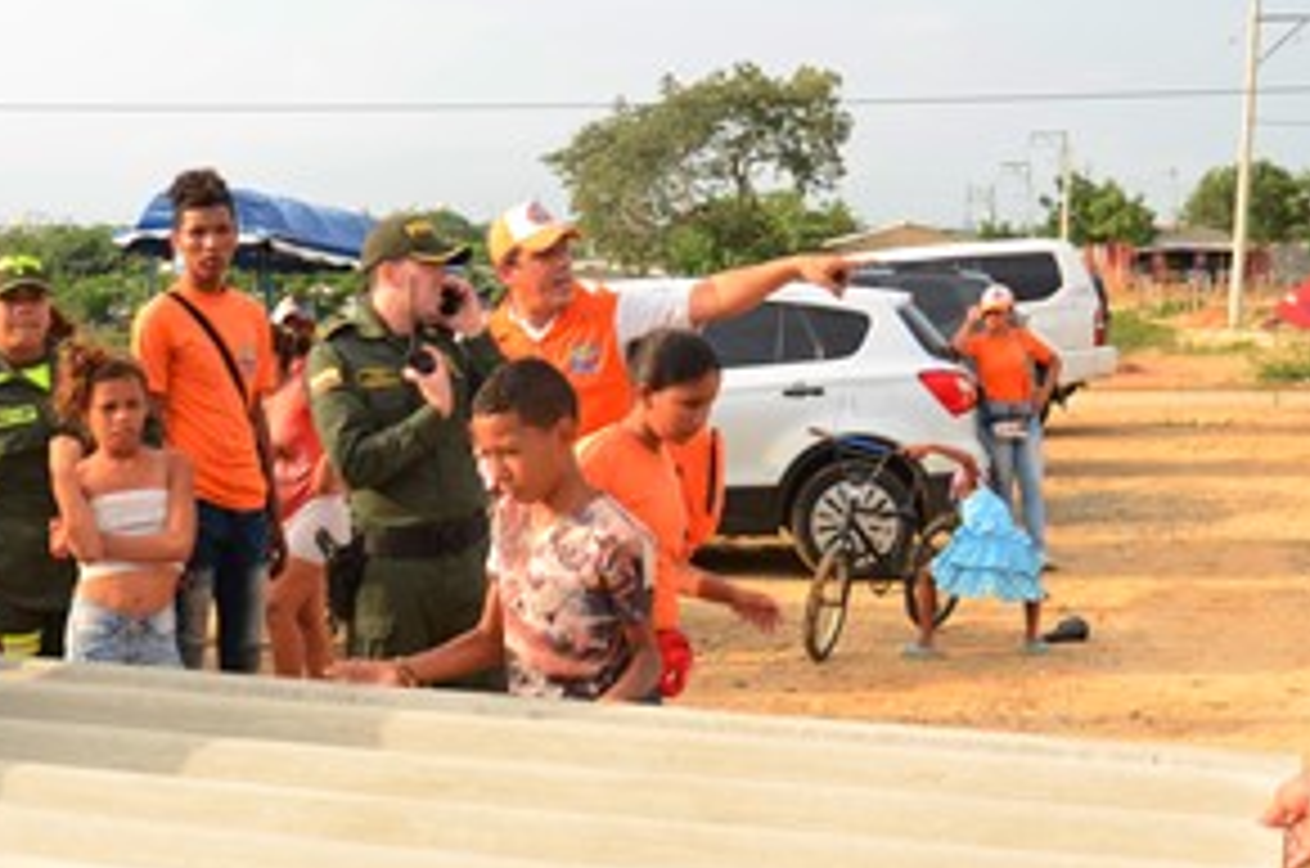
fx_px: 2034
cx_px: 392
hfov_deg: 35.2
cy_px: 526
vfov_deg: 24.1
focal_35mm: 56
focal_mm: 18
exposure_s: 1/250
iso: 100
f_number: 5
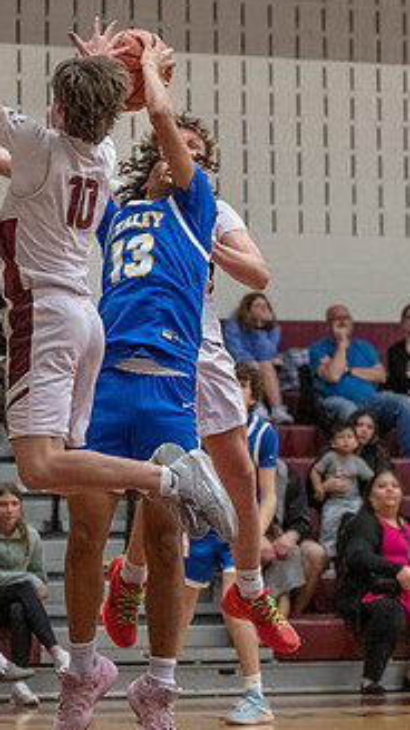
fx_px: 3254
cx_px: 288
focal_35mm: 168
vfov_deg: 12.8
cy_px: 388
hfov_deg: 7.2
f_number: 2.8
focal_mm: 70
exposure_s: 1/1000
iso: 2500
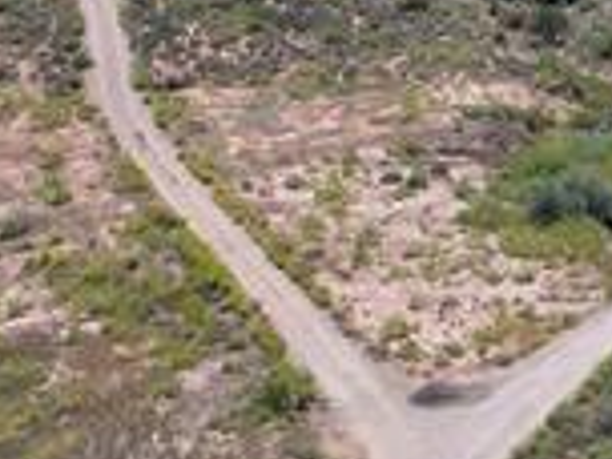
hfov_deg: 9.6
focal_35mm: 162
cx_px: 1824
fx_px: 2864
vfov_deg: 9.0
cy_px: 588
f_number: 1.7
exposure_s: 1/80
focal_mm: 6.72
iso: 100
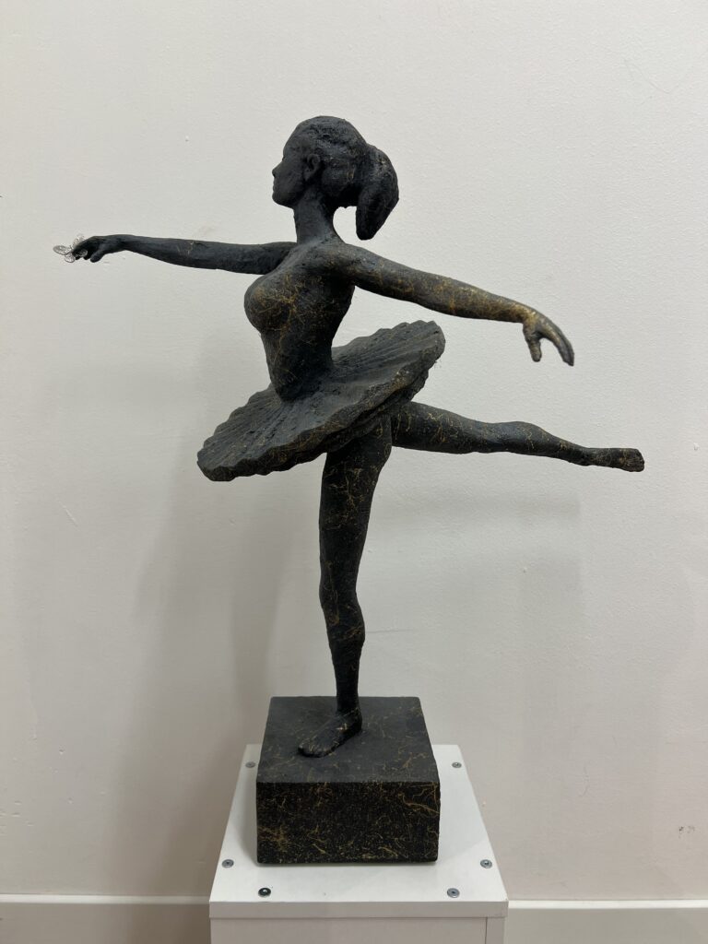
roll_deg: -0.3
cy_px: 472
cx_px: 354
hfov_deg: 53.1
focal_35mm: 26
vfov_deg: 67.3
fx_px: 709
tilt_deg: -8.5
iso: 64
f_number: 1.5
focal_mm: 5.7
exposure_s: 1/100
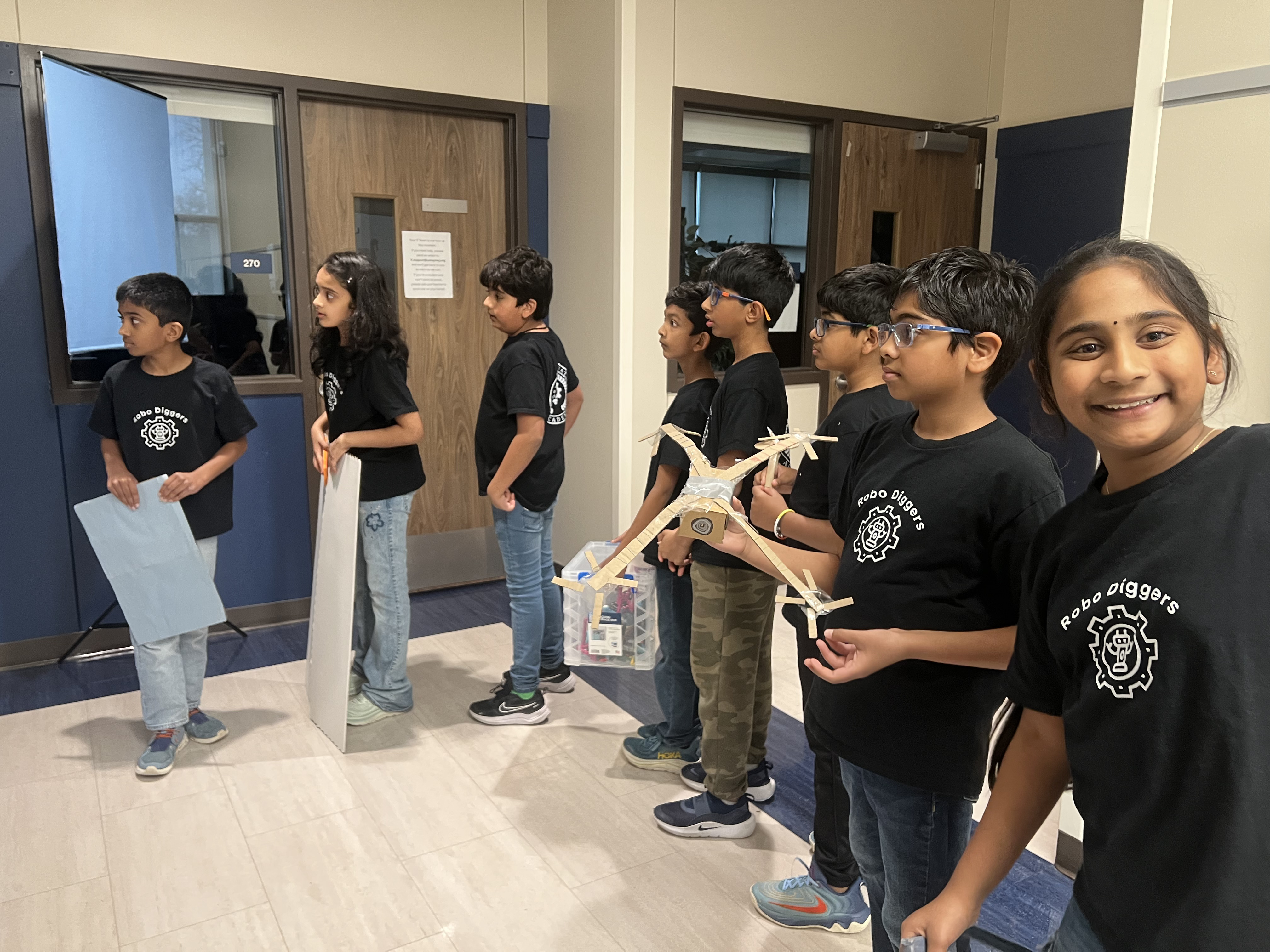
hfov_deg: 67.3
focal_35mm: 26
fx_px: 954
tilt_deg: -10.7
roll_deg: -0.2
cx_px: 635
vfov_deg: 53.1
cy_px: 476
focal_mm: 5.7
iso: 250
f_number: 1.5
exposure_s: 1/60
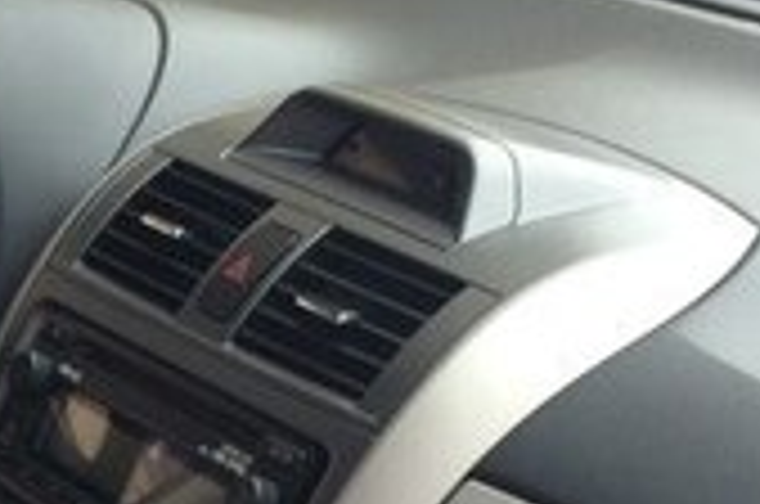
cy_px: 839
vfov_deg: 11.0
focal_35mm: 118
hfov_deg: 16.8
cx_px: -94
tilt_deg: -30.9
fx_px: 2486
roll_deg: -2.8
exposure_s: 1/50
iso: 40
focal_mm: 4.15
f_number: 2.2
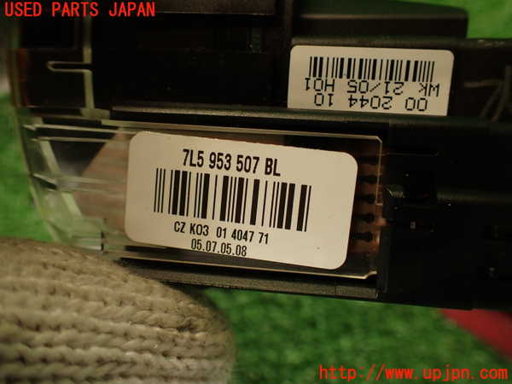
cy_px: 192
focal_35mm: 30
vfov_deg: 46.8
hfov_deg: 60.0
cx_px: 256
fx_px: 444
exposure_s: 1/50
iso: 200
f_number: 2.3
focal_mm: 5.4
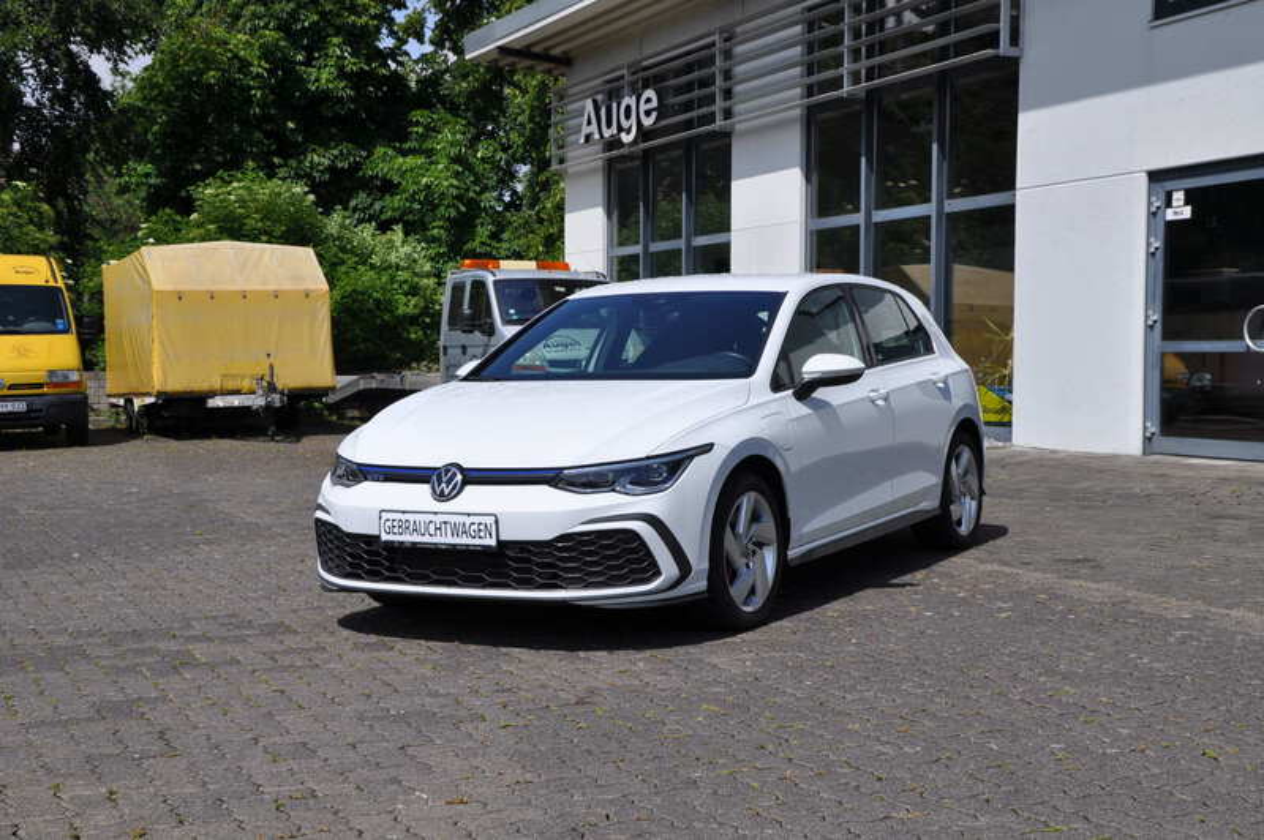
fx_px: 1789
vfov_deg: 26.4
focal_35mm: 51
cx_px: 632
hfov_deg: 38.9
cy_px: 420
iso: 200
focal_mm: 34
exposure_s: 1/500
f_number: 11
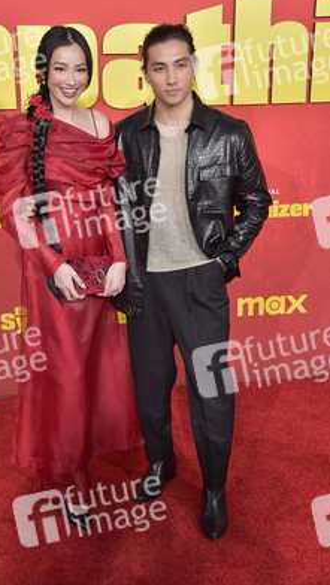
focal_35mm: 47
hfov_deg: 25.4
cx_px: 134
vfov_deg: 43.7
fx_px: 730
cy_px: 288
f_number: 6.3
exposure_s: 1/1000
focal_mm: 44
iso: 1600
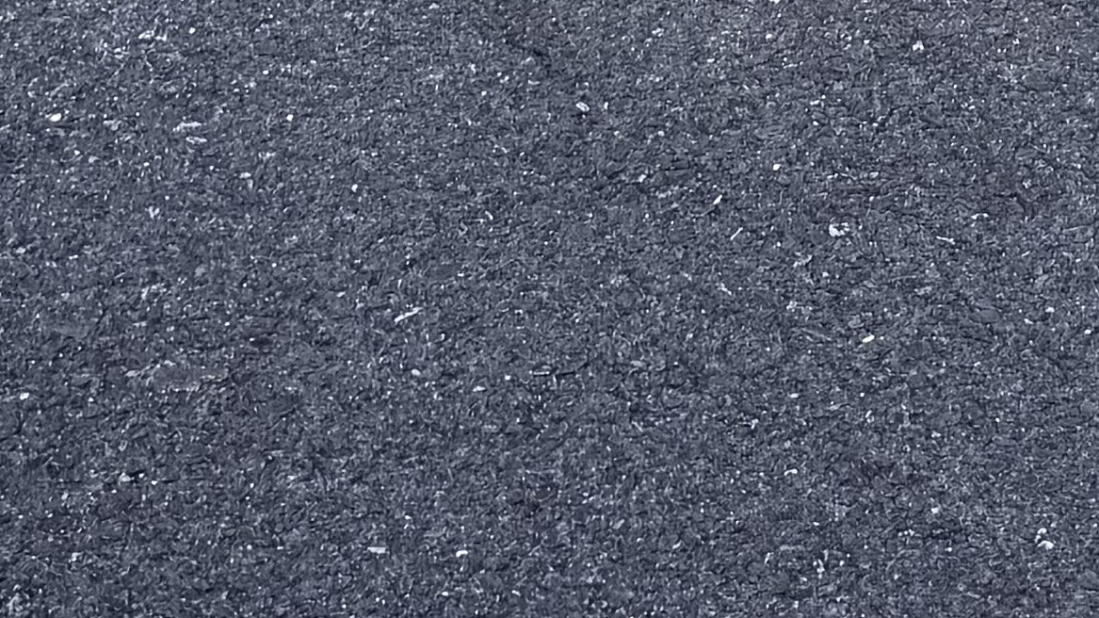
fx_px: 3729
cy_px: -1380
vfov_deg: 7.9
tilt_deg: -12.4
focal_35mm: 128
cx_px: 1587
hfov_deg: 15.6
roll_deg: -0.1
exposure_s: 1/3802
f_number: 1.78
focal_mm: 6.76
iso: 80
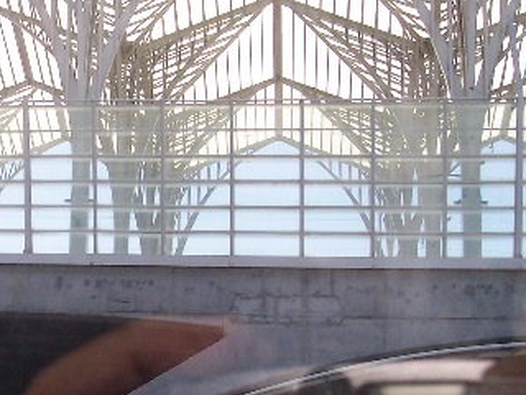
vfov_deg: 15.6
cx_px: -76
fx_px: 1444
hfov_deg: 19.6
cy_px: 219
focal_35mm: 95
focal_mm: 8
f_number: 4.8
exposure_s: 1/350
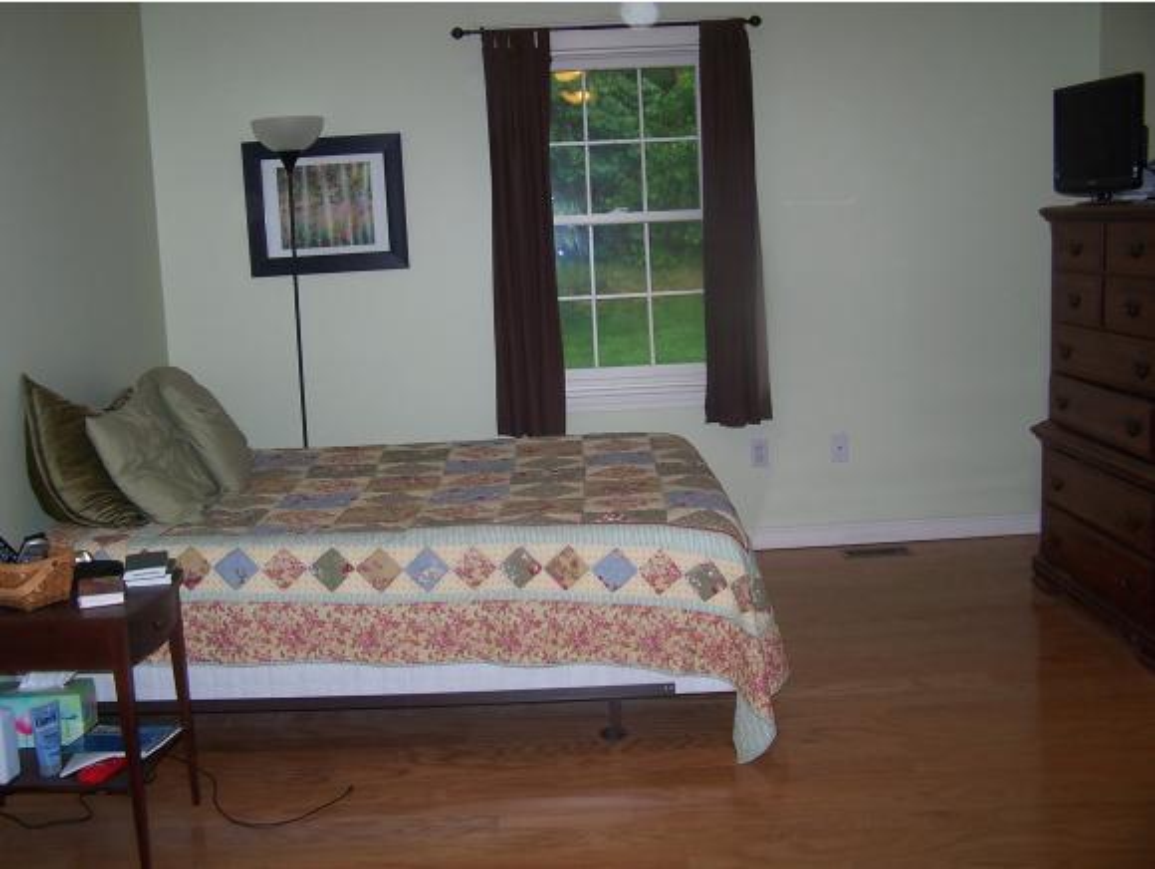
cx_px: 578
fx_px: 1269
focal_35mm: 38
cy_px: 434
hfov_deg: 48.9
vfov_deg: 37.8
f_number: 2.8
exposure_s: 1/60
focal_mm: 6.3
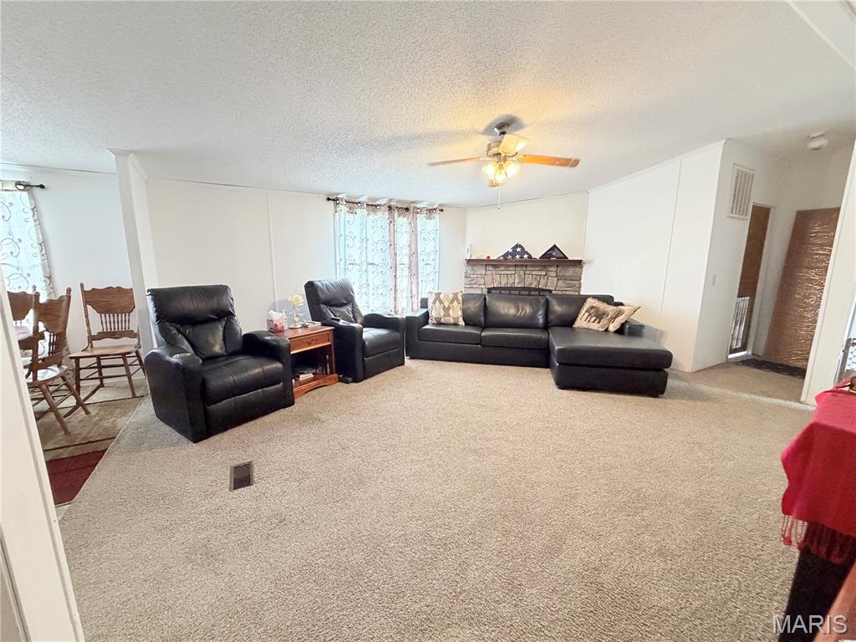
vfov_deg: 85.7
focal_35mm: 14
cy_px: 321
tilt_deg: -10.7
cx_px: 428
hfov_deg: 102.1
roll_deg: +0.1
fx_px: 346
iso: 400
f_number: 2.2
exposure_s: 1/60
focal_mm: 2.22
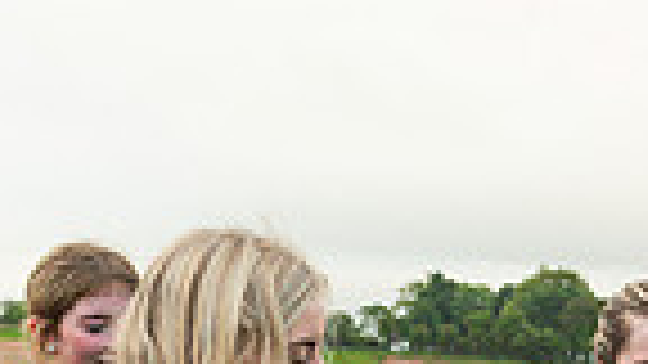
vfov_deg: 11.4
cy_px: 566
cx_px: 747
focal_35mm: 101
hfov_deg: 20.0
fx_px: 1735
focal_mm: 24
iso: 1100
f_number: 2.8
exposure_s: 1/250
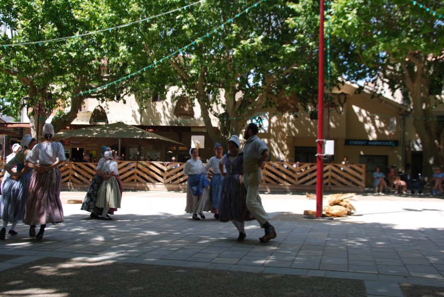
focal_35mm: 36
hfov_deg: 53.1
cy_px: 148
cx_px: 222
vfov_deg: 37.0
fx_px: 445
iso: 100
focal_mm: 24
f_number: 6.3
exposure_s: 1/160
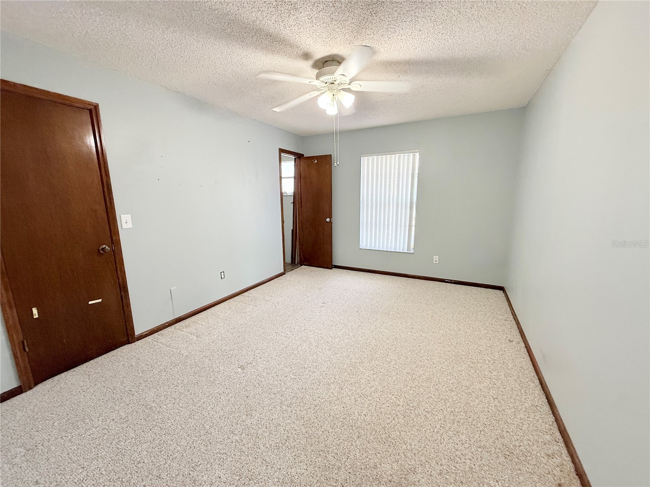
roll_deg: +1.7
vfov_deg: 85.7
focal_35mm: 14
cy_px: 244
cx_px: 325
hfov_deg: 102.1
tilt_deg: -9.5
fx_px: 263
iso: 320
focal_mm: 2.22
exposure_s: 1/120
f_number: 2.2
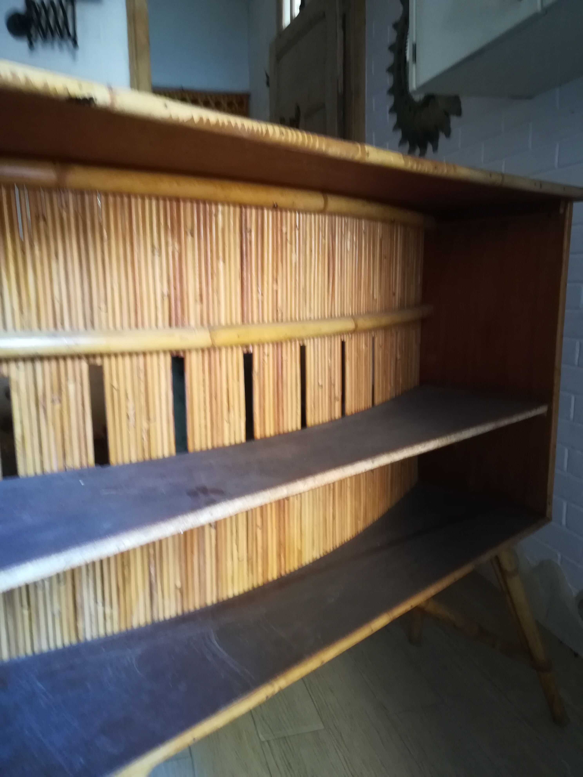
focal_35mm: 26
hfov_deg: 53.1
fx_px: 584
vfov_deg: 67.3
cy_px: 388
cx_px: 292
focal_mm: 3.83
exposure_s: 1/20
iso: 500
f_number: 2.2
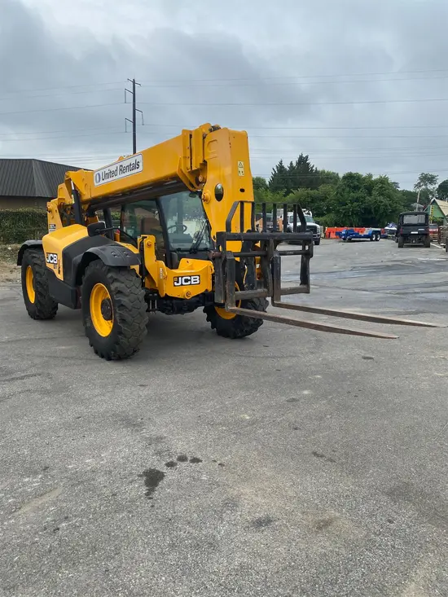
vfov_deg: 67.3
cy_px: 298
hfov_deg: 53.1
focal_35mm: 26
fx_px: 449
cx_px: 224
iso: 32
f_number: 1.8
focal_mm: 4.25
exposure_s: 1/1754
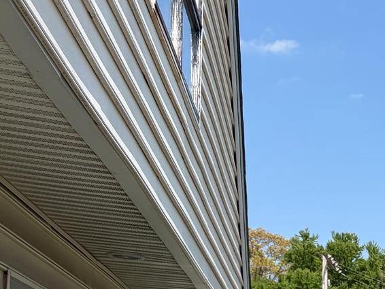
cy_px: 392
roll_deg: -0.3
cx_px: 620
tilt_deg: +3.5
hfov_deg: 18.0
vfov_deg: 14.9
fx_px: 1046
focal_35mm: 94
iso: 64
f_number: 1.6
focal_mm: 5.96
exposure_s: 1/4329
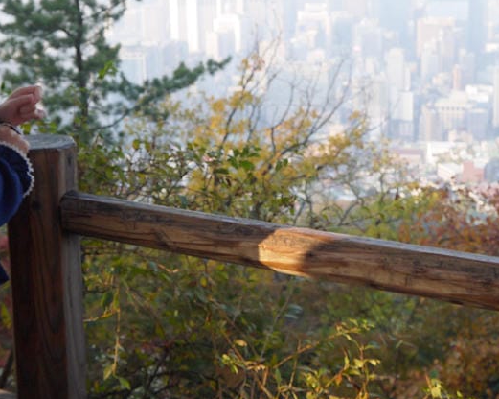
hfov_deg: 29.9
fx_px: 930
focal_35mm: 63
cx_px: 173
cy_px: 120
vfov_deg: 24.0
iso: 160
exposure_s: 1/400
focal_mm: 14
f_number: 3.5
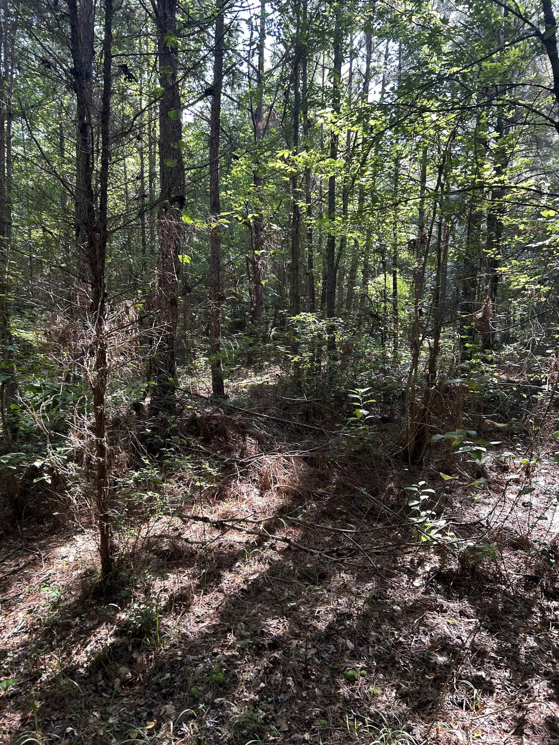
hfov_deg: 53.1
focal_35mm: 26
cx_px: 280
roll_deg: +0.0
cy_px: 372
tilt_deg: -6.6
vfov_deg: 67.3
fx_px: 560
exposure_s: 1/121
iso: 80
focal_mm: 5.7
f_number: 1.5
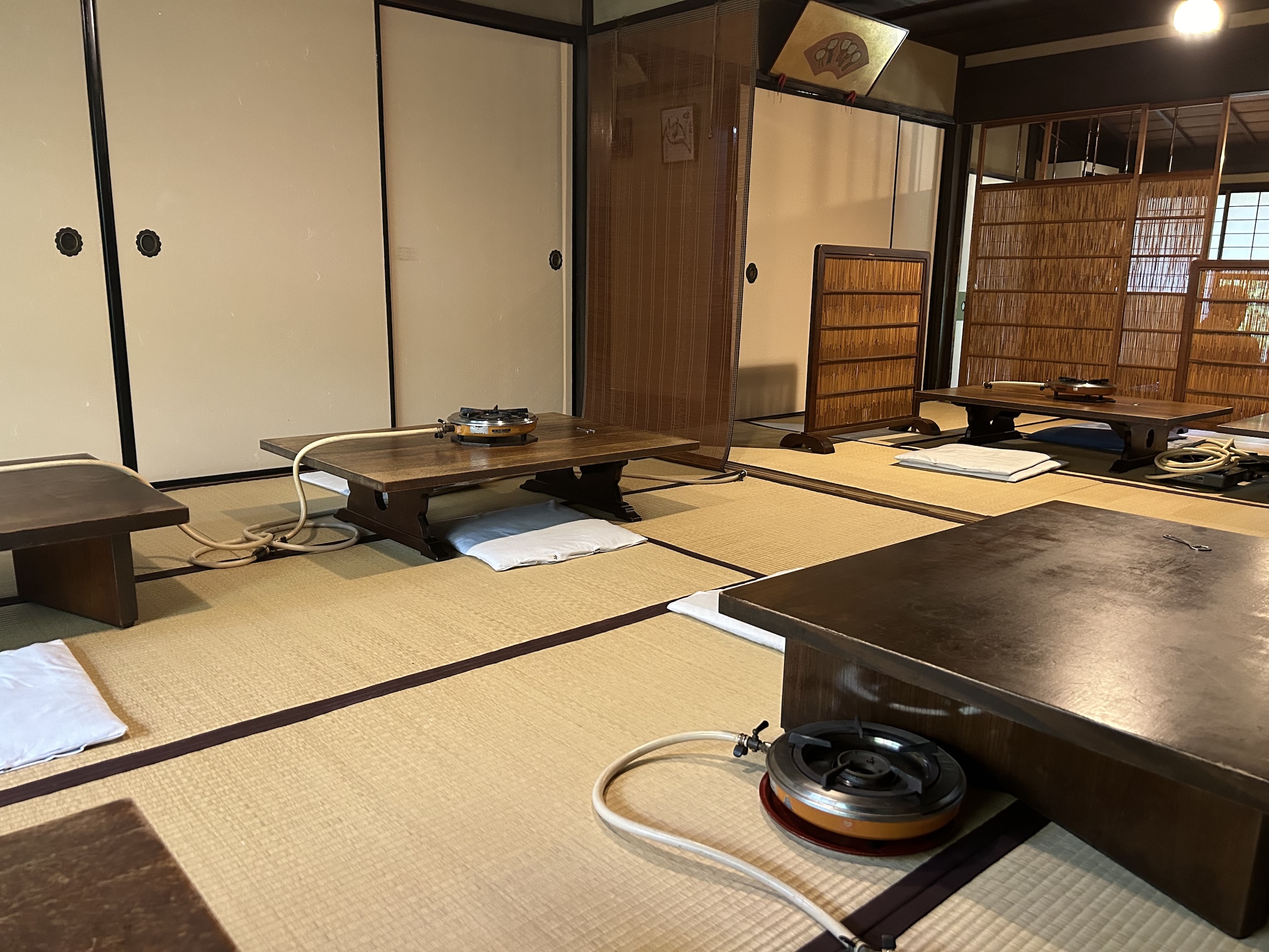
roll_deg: -0.1
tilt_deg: -11.0
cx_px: 634
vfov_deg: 53.1
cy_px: 476
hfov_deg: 67.3
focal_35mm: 26
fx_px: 953
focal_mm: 5.7
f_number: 1.5
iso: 400
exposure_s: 1/60
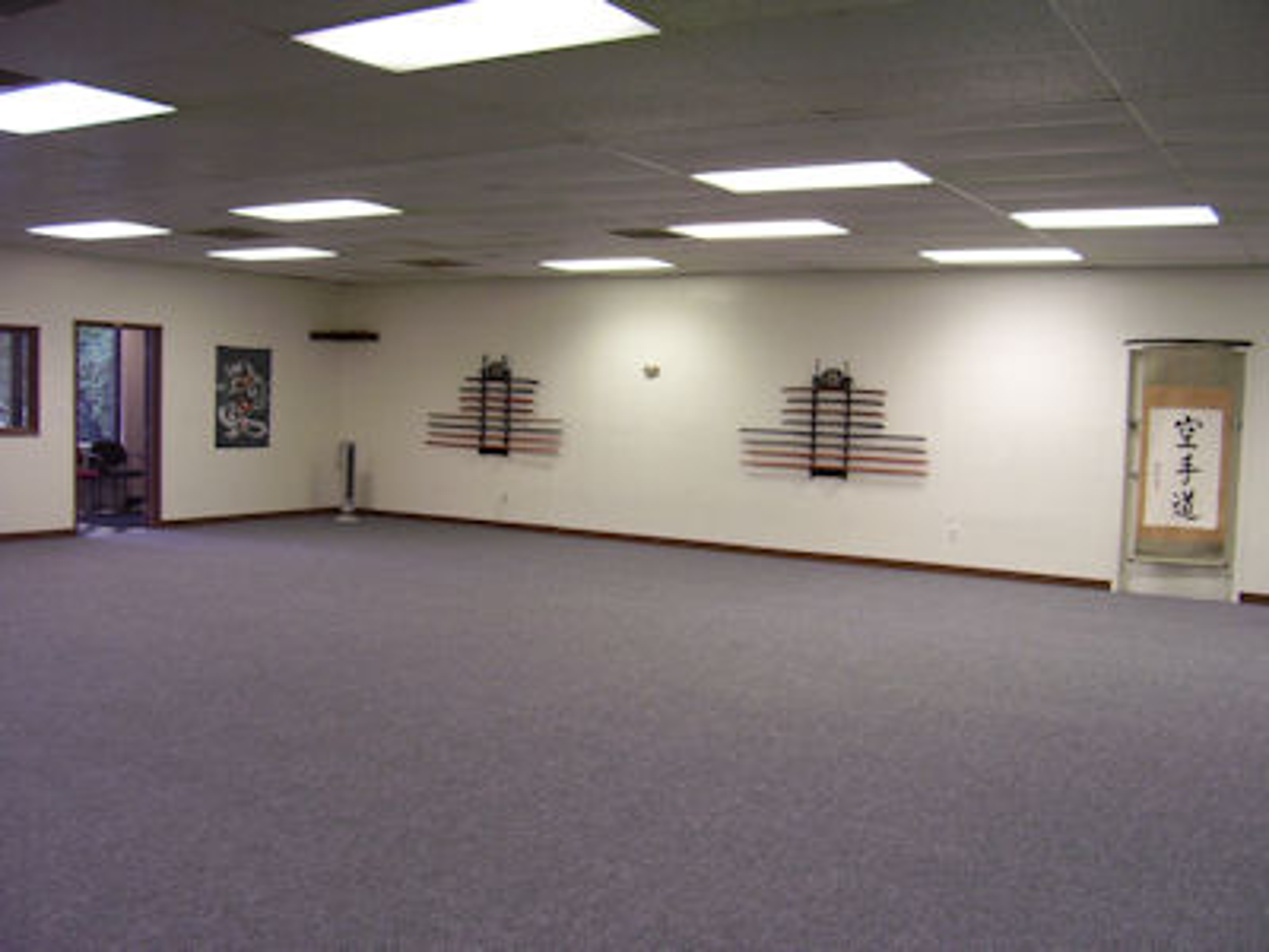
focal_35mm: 34
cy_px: 476
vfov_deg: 41.8
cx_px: 634
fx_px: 1246
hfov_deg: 54.0
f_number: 2.7
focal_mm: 5.6
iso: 160
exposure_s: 1/20
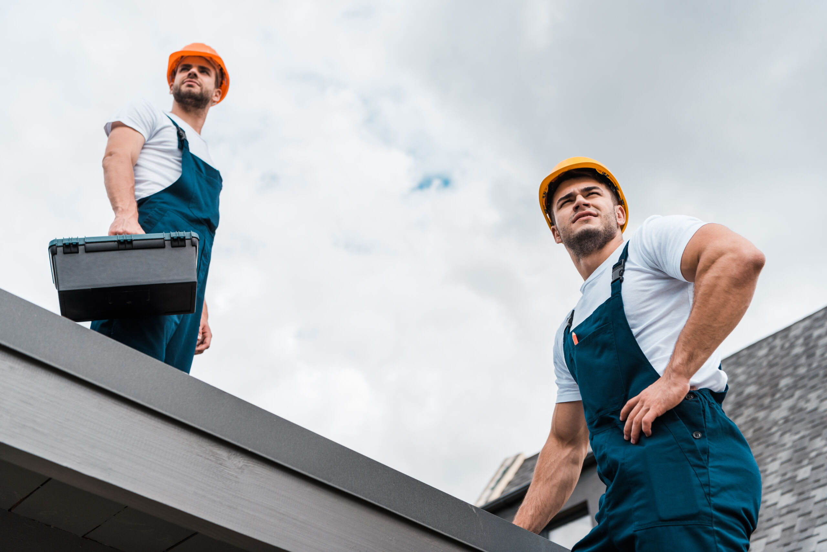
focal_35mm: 44
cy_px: 276
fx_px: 1011
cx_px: 414
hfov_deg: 44.5
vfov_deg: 30.5
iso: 100
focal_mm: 44
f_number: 3.5
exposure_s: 1/2000
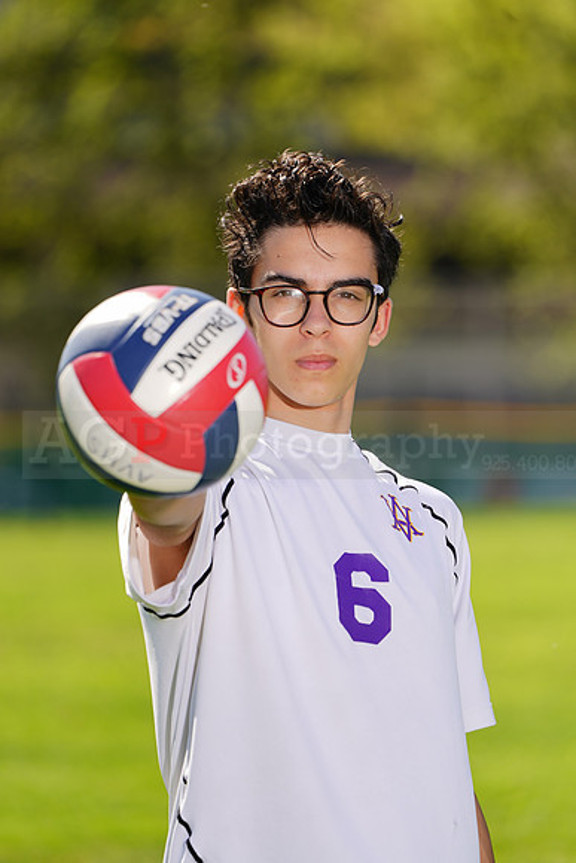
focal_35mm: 355
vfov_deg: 5.8
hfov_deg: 3.9
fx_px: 8514
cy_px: 432
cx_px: 288
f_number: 7.1
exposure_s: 1/200
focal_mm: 355
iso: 64
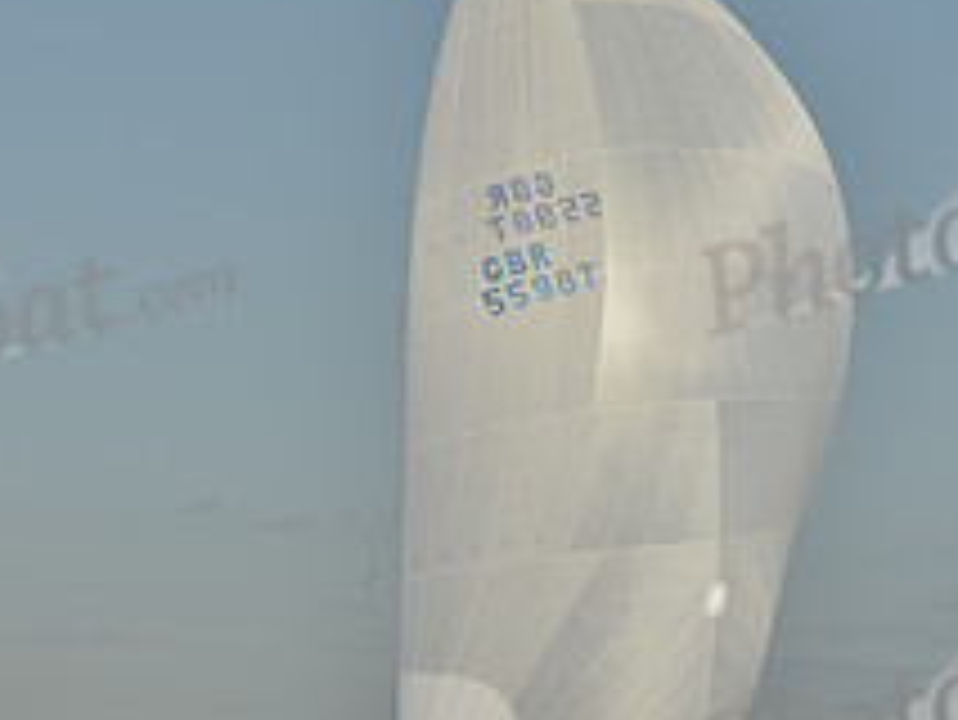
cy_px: 518
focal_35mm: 262
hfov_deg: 7.6
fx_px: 7255
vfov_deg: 5.7
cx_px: 470
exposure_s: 1/640
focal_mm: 100
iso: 200
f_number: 7.1
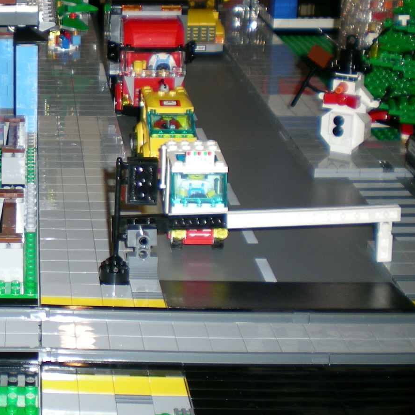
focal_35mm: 78
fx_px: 1058
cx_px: -39
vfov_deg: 22.0
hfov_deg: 21.1
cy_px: 101
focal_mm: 6.3
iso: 50
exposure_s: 1/60
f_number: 3.1
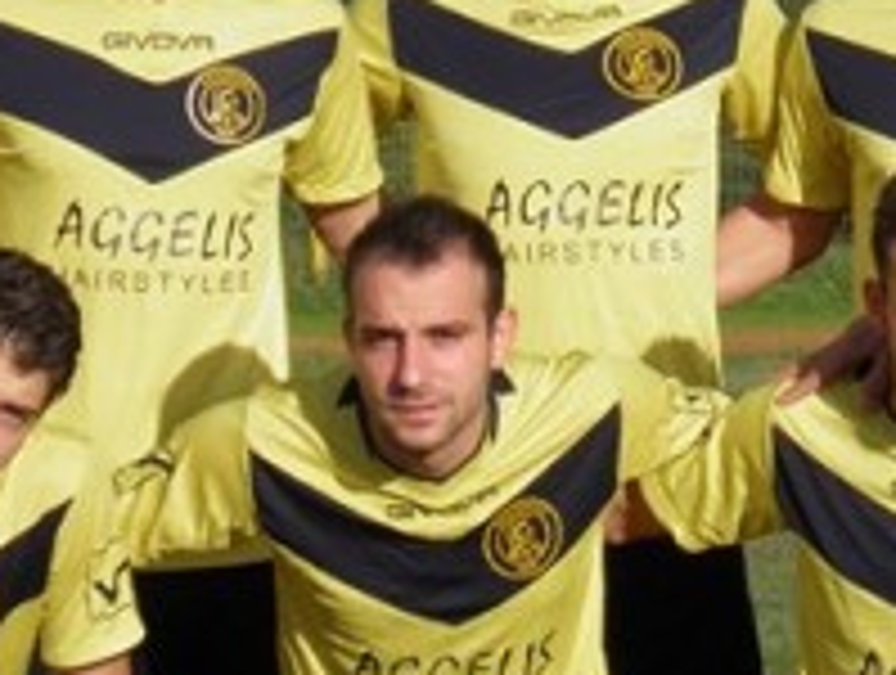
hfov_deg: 6.0
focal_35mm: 331
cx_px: 824
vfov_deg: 4.5
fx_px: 8583
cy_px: 344
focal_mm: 17.1
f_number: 5.6
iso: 50
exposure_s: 1/400
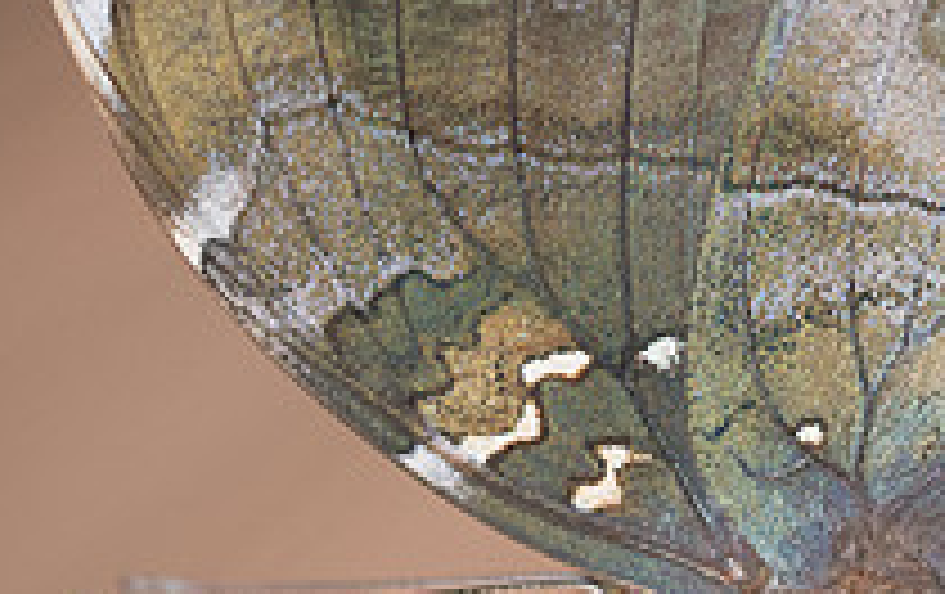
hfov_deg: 3.0
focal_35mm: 708
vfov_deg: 1.9
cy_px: 173
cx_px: 904
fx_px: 18263
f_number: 4
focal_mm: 150
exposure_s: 1/3200
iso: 640
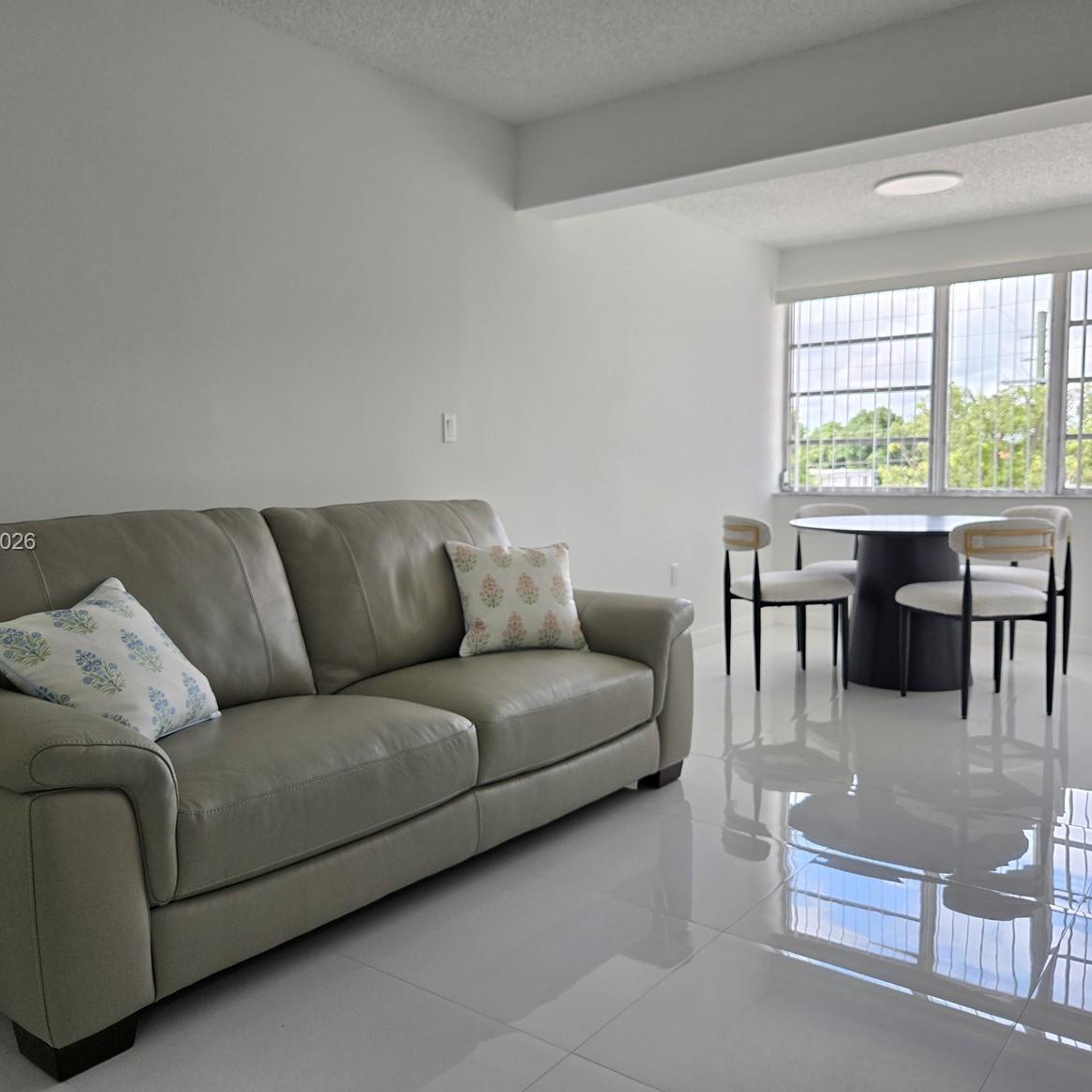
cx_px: 495
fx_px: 999
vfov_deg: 57.3
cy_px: 543
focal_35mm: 28
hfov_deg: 57.2
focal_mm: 5.4
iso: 125
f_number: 1.8
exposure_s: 1/508
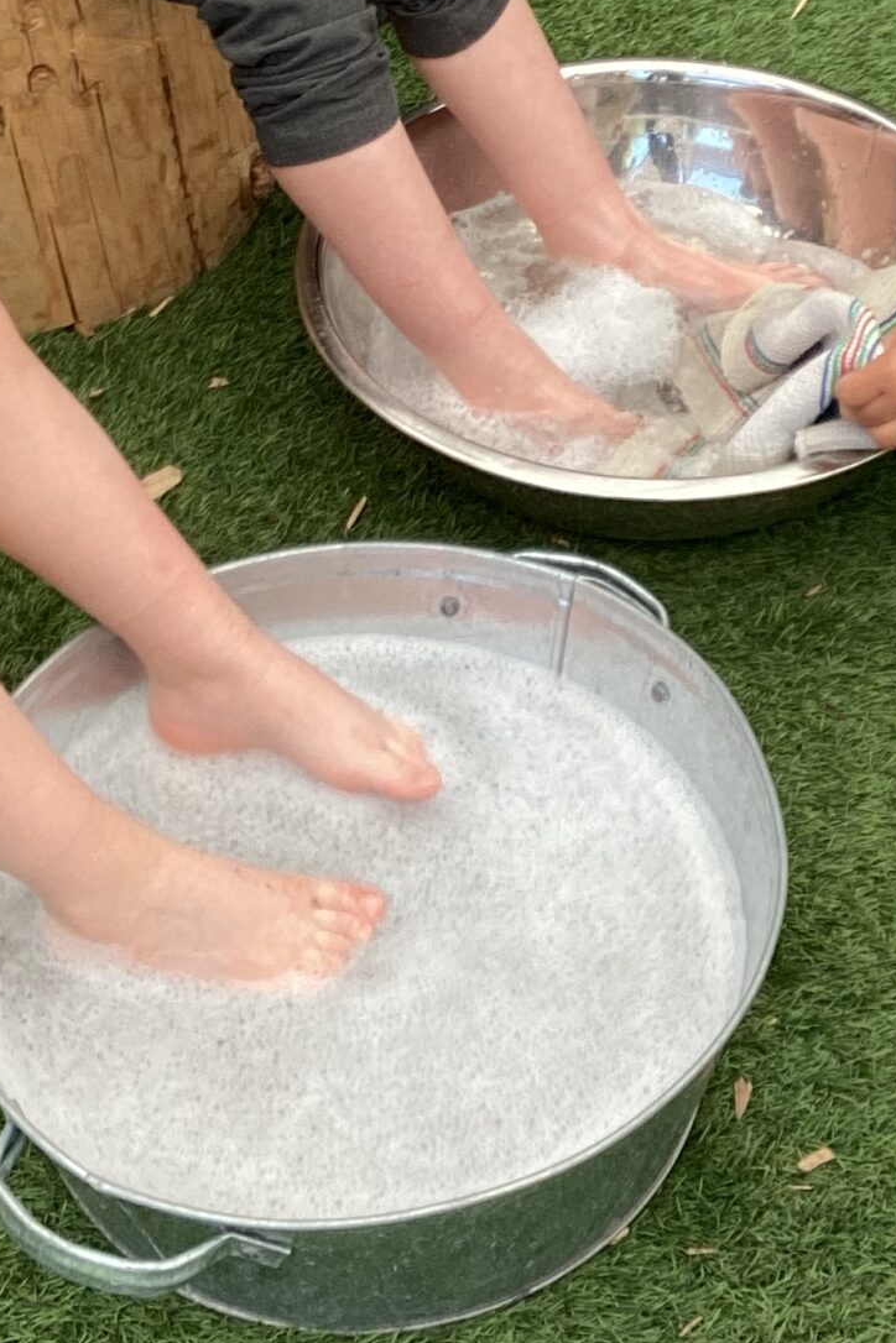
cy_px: 336
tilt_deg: -40.7
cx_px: 495
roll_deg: -0.9
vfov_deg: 26.3
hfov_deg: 17.9
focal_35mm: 76
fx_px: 2837
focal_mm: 3.3
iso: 25
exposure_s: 1/186
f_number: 2.4
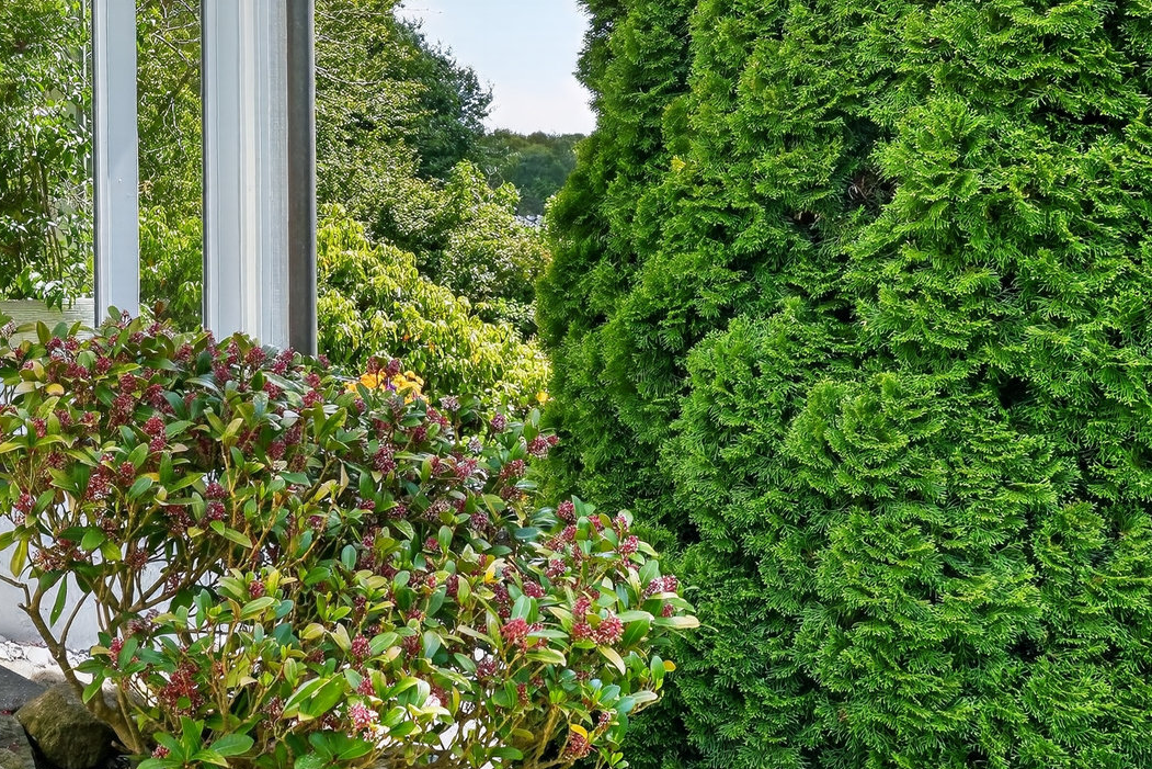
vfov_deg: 23.9
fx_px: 1792
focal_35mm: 56
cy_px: 163
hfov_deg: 32.0
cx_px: -78
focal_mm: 23
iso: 400
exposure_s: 1/80
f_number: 8
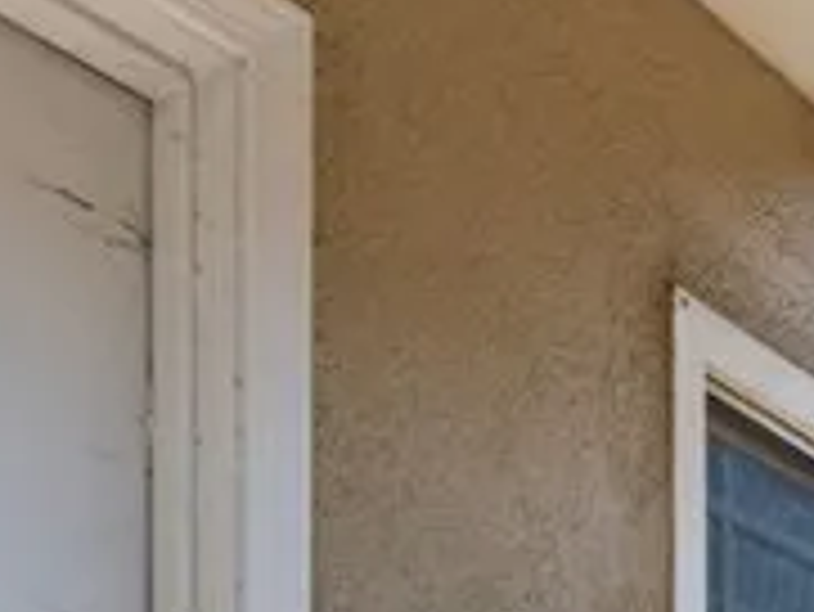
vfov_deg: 16.0
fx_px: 1788
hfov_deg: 25.3
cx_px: 639
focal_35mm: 76
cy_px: 1154
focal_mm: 14
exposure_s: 1/200
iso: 250
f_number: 6.3
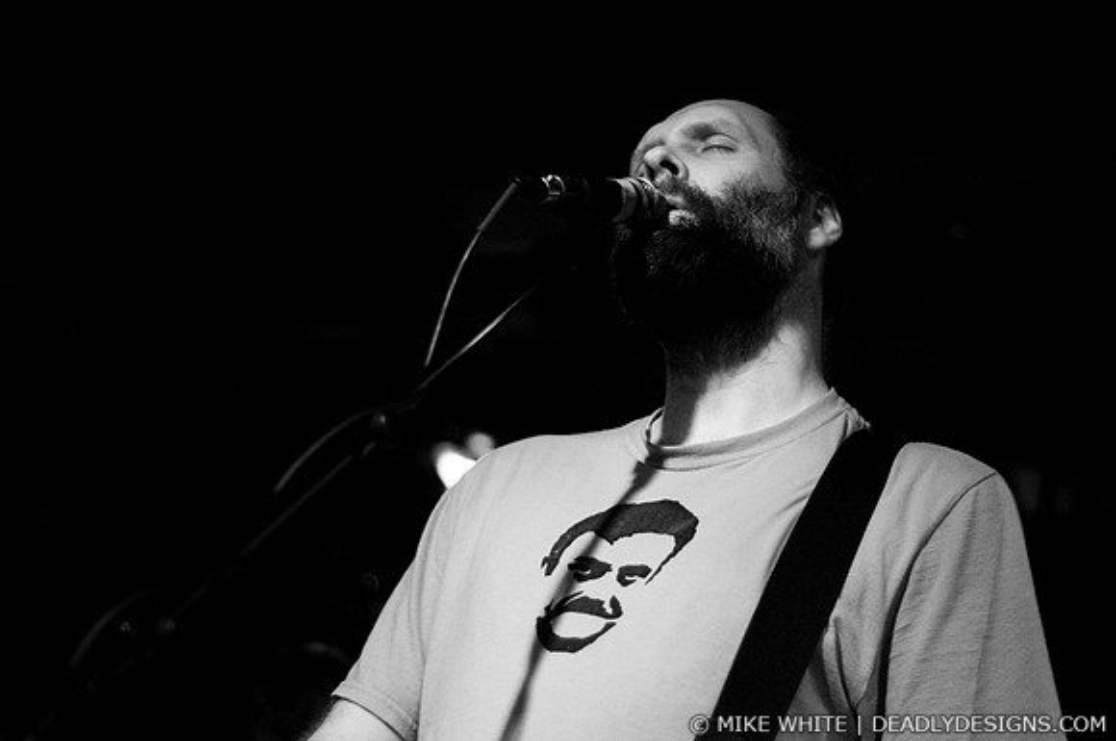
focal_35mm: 75
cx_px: 558
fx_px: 2322
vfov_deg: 18.1
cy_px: 370
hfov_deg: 27.0
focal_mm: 50
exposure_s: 1/50
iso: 1000
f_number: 1.8
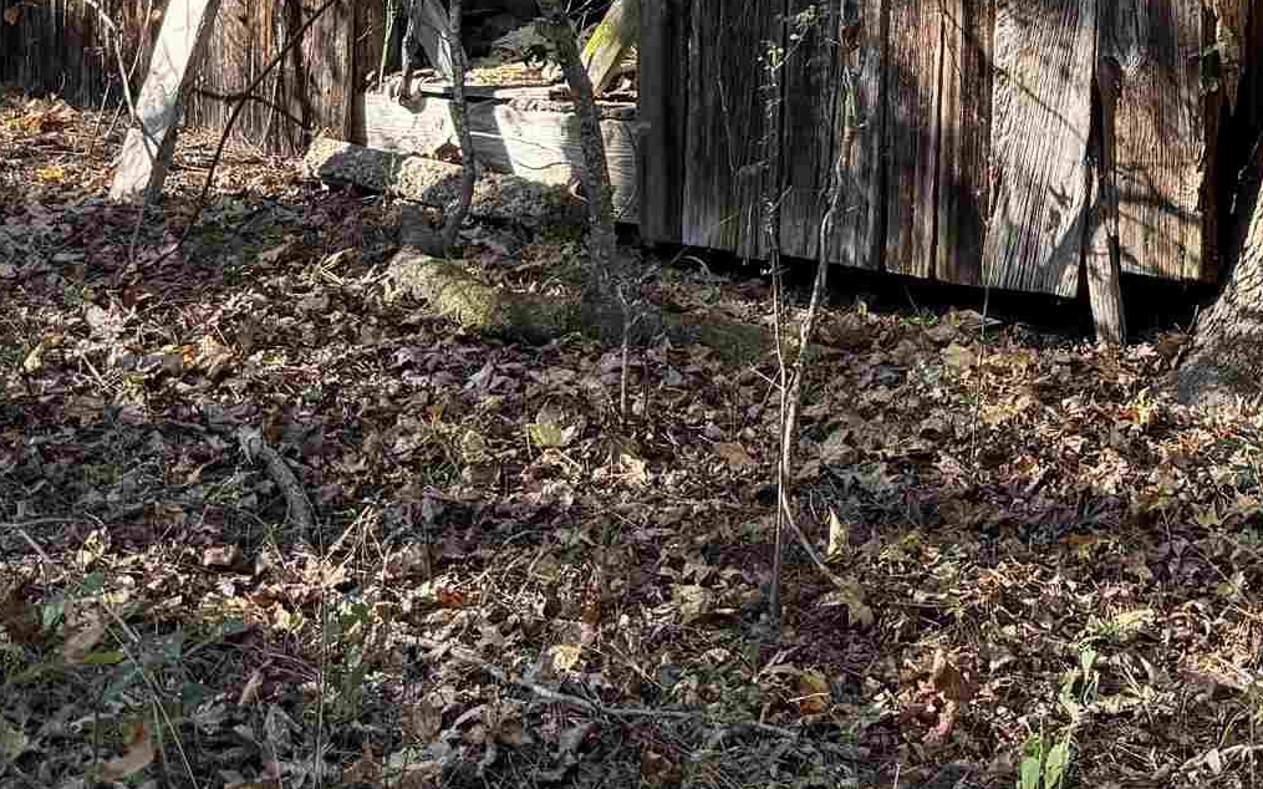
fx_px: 2650
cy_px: -551
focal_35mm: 77
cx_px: 1417
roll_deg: -1.4
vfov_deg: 15.1
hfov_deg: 24.8
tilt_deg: +3.5
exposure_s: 1/232
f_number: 1.78
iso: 200
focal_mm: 6.76
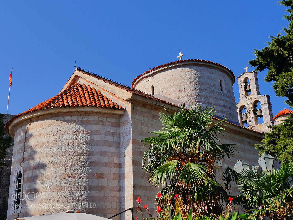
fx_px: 406
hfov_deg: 39.7
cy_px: 110
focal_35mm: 48
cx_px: 146
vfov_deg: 30.3
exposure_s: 1/500
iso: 800
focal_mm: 24
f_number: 9
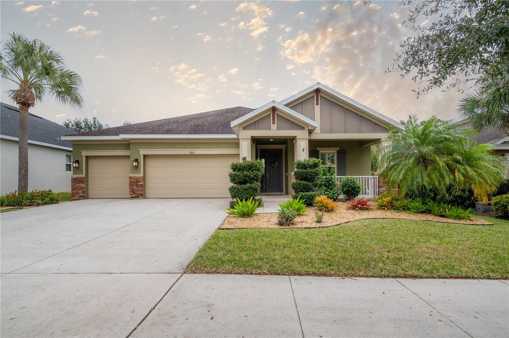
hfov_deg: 100.5
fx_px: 212
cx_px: 254
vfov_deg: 77.2
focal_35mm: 15
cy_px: 169
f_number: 9
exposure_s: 1/500
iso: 320
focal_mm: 15
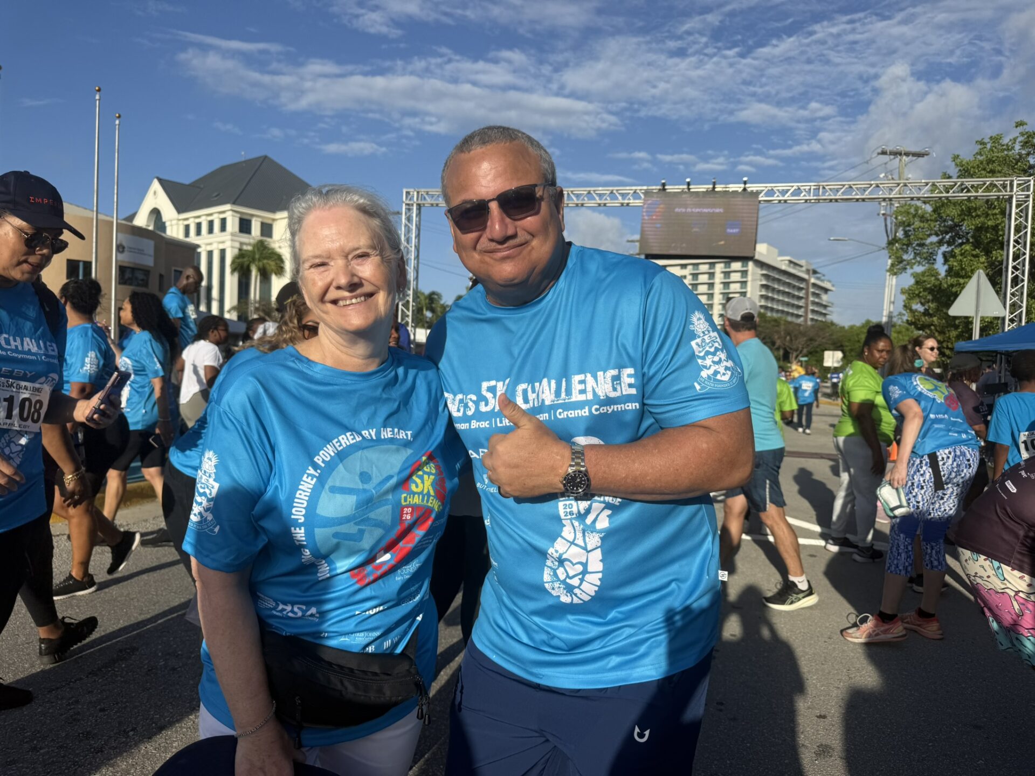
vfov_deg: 56.8
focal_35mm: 24
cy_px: 388
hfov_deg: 71.6
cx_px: 518
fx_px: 718
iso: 80
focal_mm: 6.76
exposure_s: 1/5319
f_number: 1.78
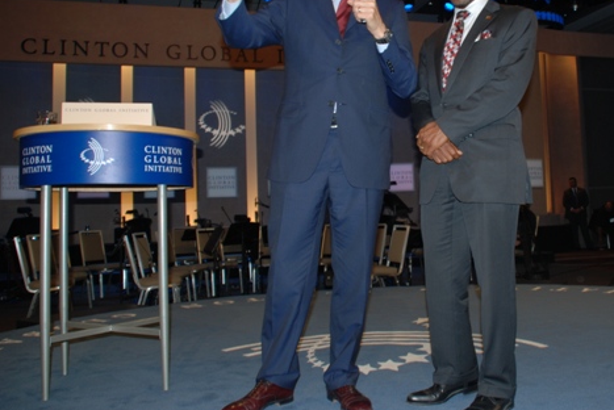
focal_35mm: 37
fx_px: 631
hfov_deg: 51.2
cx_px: 389
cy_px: 143
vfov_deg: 35.7
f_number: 3.5
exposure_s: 1/60
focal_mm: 18
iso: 100
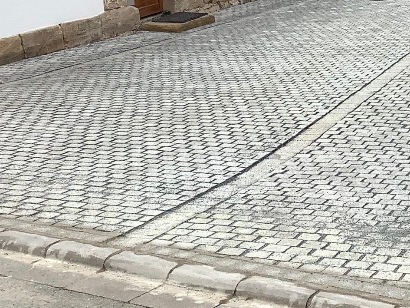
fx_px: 995
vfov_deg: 17.5
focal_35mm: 84
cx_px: 318
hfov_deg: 23.0
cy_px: 99
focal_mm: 3.3
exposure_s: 1/100
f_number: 2.4
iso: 40
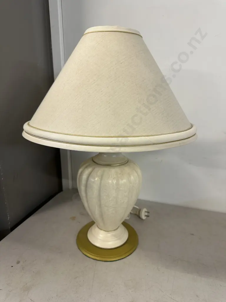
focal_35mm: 24
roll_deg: -0.8
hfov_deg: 56.8
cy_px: 151
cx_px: 113
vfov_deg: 71.6
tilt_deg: -16.8
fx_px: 209
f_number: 1.78
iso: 125
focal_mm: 6.86
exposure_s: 1/50
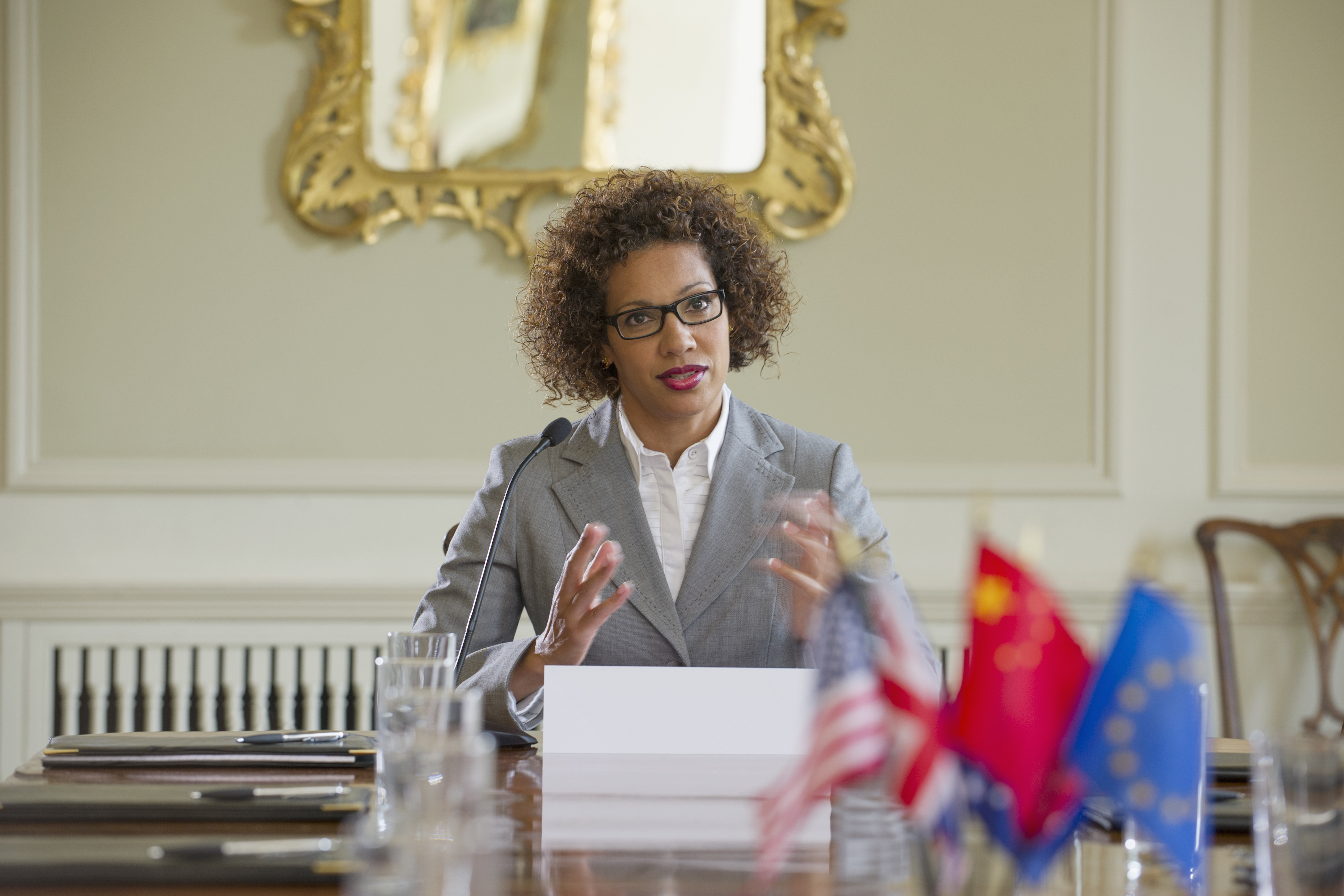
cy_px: 450
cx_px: 671
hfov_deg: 15.6
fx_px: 4890
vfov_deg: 10.5
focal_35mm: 131
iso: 400
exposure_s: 1/25
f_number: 5
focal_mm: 130
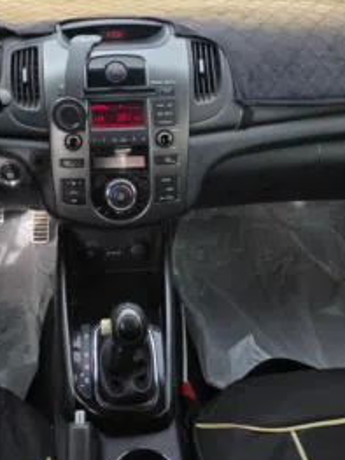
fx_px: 465
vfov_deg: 51.1
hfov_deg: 39.6
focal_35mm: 35
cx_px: 88
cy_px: 135
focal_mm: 6.3
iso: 50
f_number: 1.7
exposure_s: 1/359
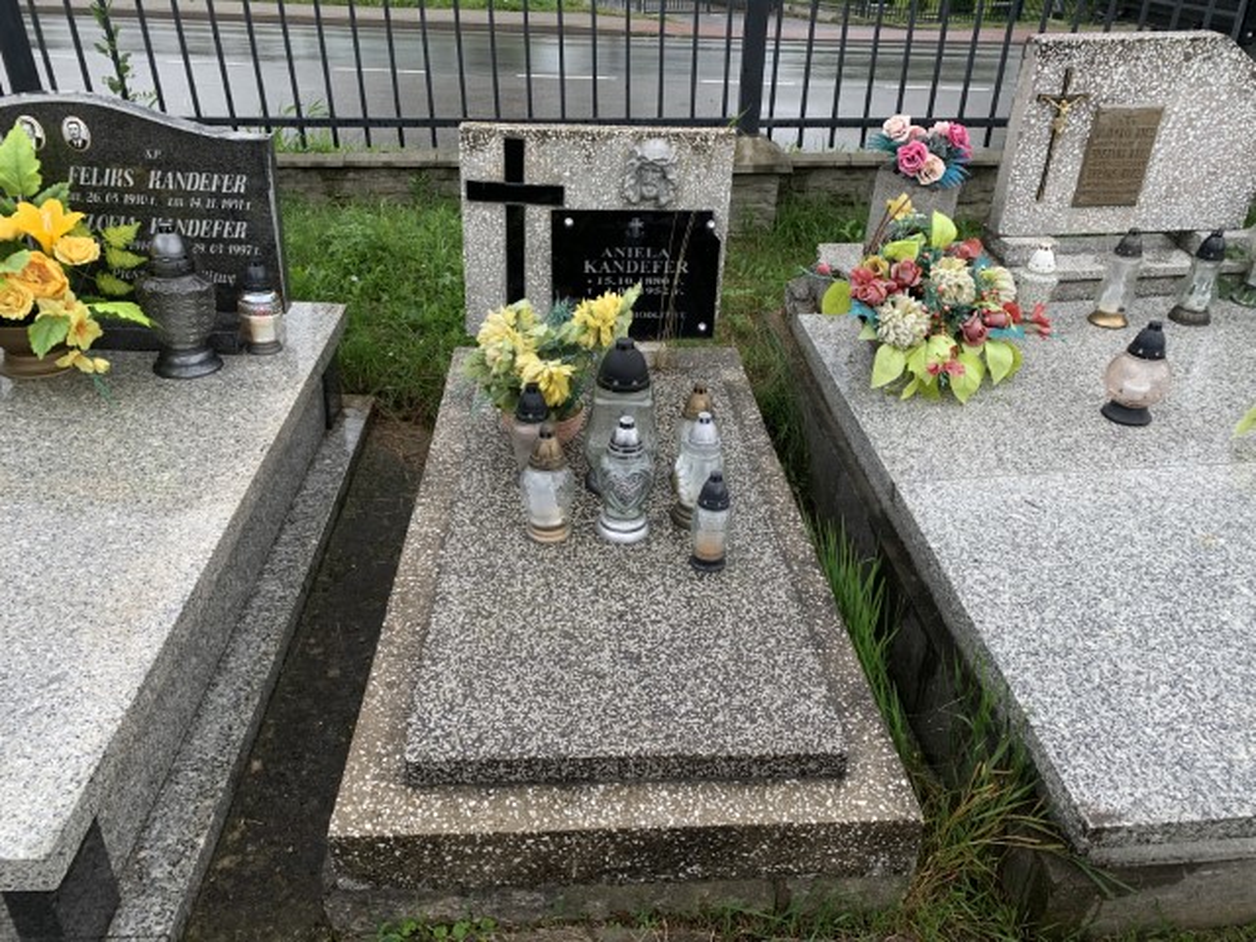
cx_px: 628
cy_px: 471
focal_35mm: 26
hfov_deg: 67.3
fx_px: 943
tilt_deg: -30.8
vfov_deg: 53.1
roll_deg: +0.4
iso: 25
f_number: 1.8
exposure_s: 1/467
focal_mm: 4.25
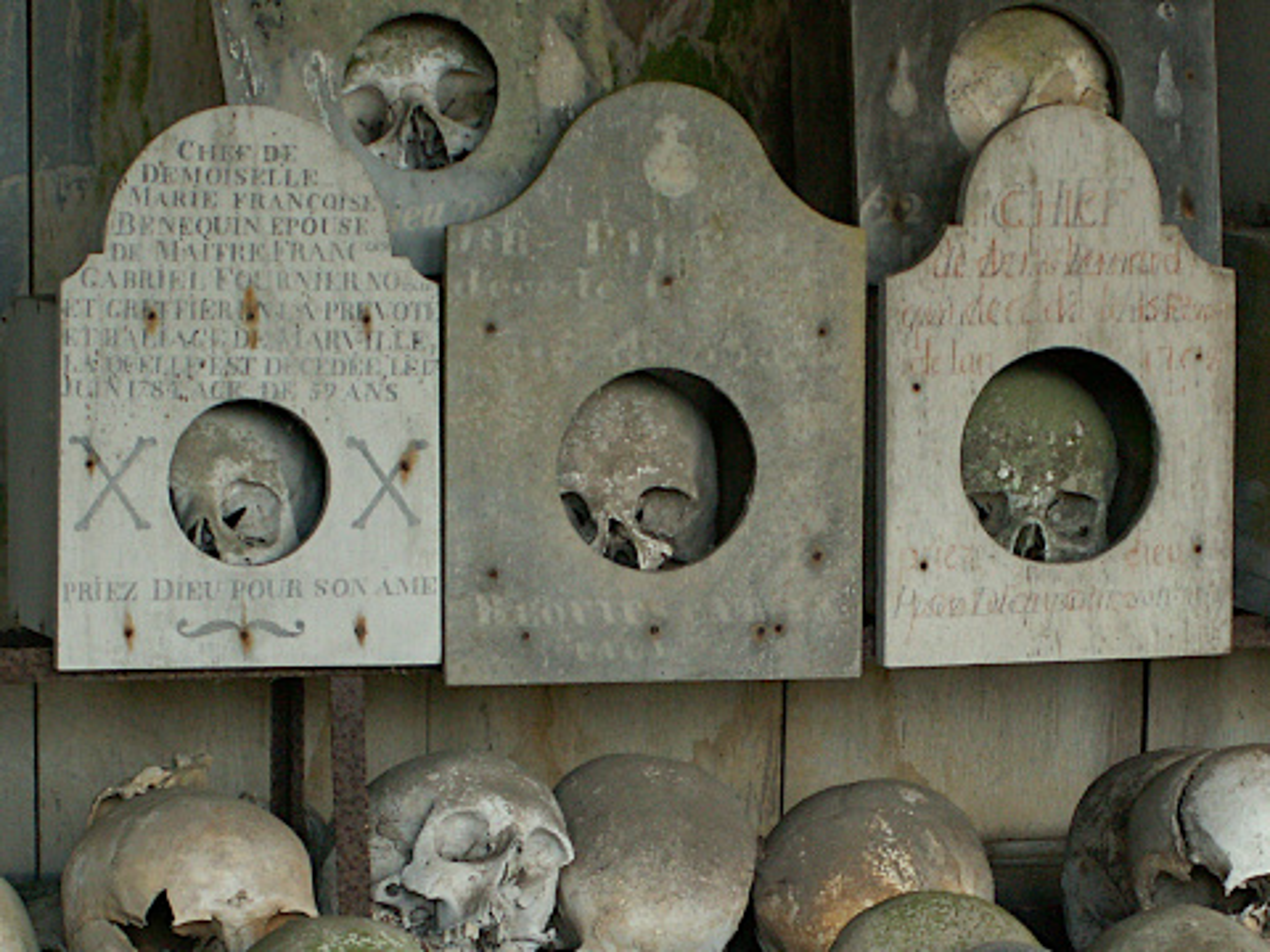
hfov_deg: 23.3
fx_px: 3082
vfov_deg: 17.6
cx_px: 635
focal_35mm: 84
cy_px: 476
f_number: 3.5
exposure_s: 1/40
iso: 80
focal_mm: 14.07
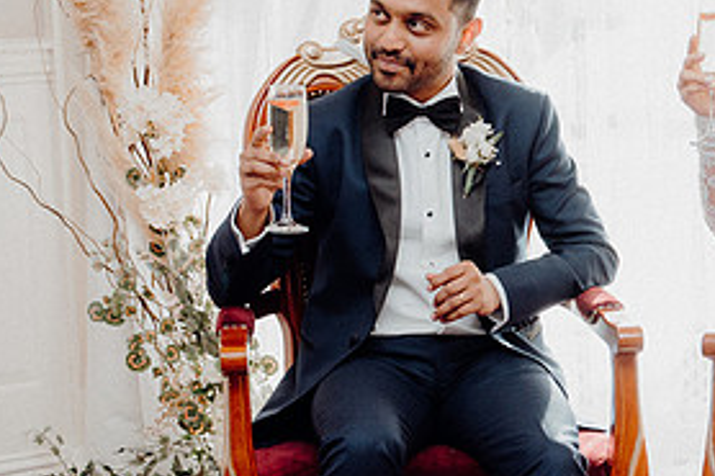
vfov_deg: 11.5
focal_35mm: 119
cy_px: 325
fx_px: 2362
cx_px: 669
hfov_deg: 16.9
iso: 125
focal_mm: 38
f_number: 3.5
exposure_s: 1/200
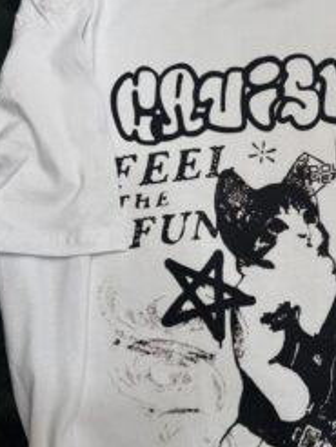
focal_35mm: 39
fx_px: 504
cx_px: 263
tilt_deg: -79.4
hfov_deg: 35.8
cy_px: 204
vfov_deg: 47.8
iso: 80
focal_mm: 6.76
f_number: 1.78
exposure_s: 1/121
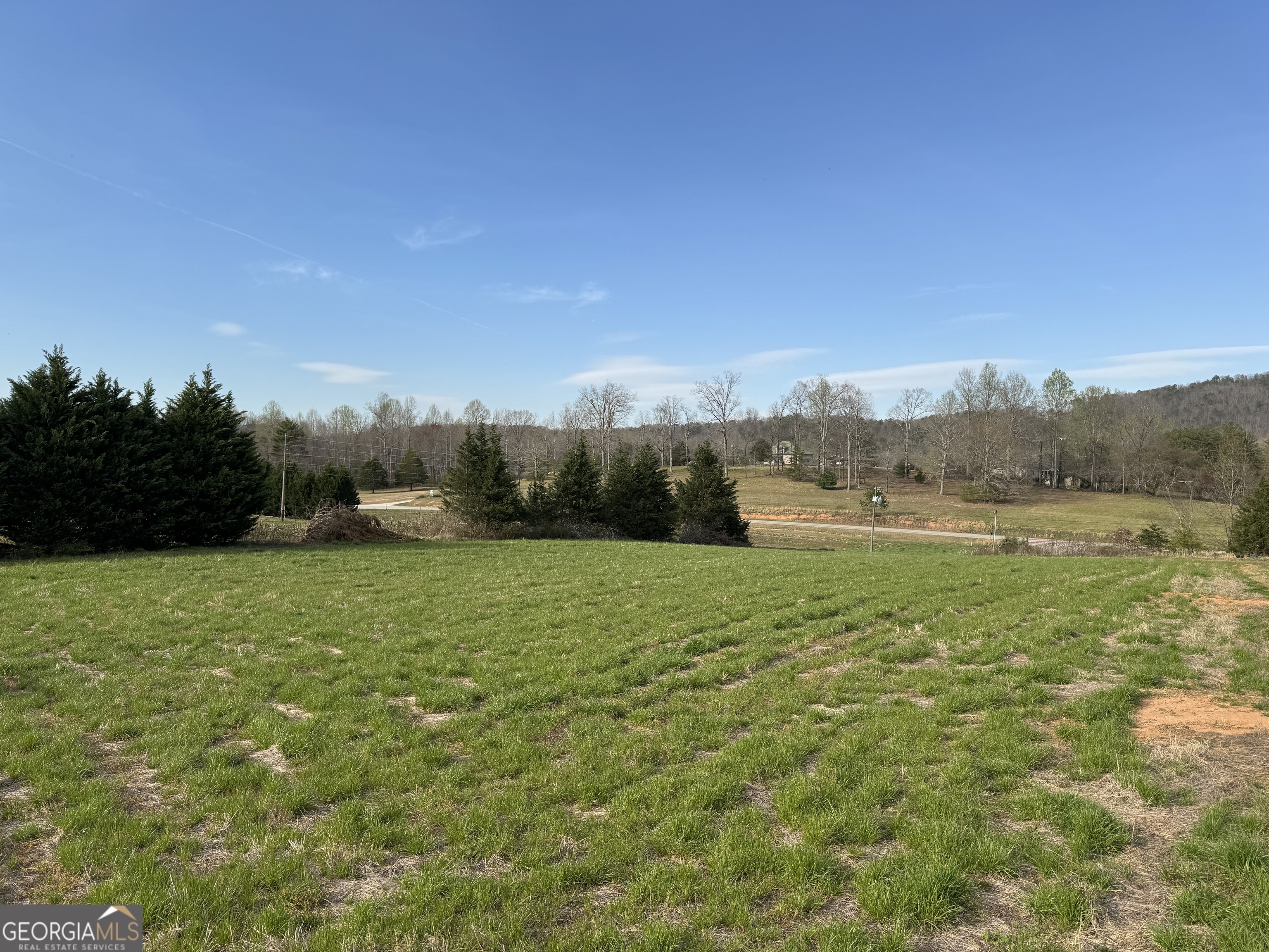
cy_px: 476
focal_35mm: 24
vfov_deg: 56.8
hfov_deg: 71.6
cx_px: 634
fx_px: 880
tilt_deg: -1.2
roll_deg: -1.3
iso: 80
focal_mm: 6.76
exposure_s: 1/3413
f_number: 1.78
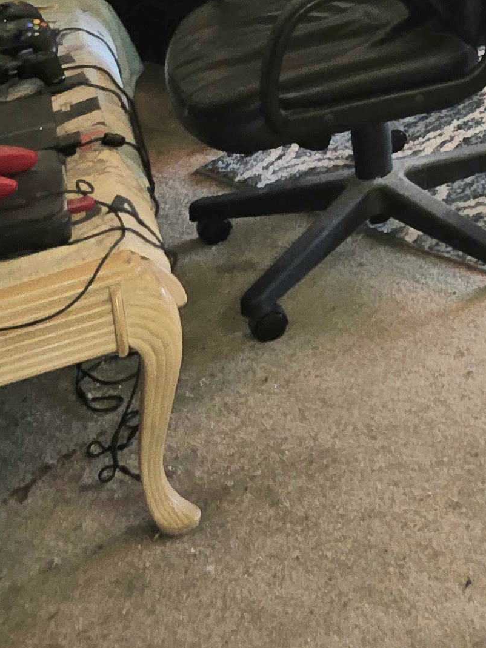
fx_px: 1611
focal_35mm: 86
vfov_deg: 19.4
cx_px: 888
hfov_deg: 14.9
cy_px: -372
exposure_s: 1/24
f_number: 1.7
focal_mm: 6.3
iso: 100
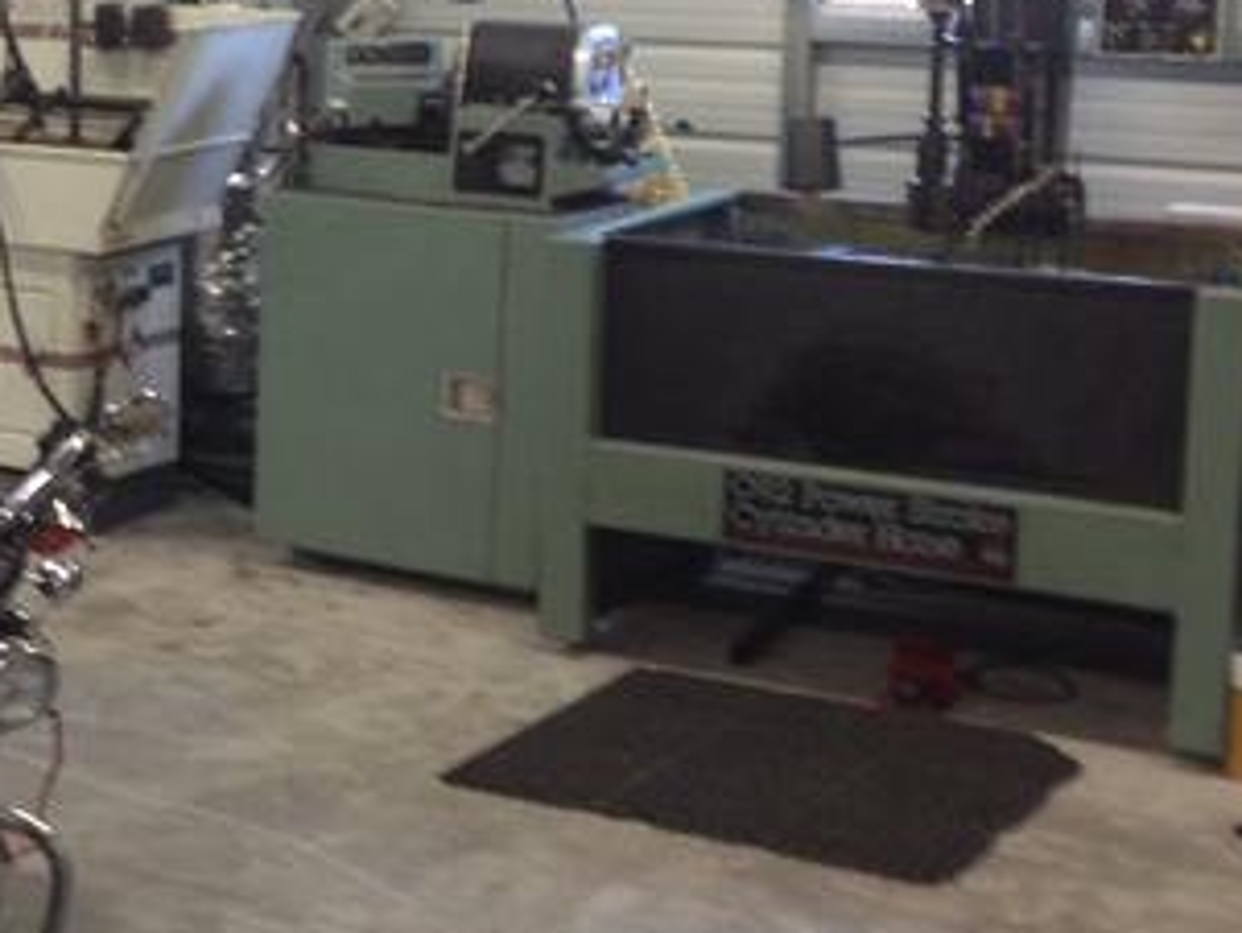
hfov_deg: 20.0
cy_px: 285
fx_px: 3338
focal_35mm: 93
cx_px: -169
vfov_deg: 15.9
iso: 80
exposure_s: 1/20
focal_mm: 4.28
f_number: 2.4
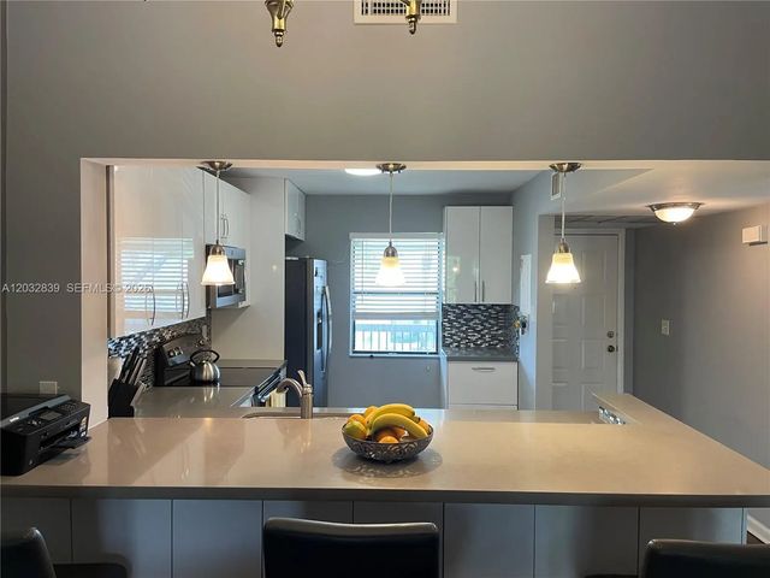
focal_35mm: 26
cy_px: 289
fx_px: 578
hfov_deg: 67.3
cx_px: 385
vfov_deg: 53.1
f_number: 1.6
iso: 80
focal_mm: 4.2
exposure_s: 1/60
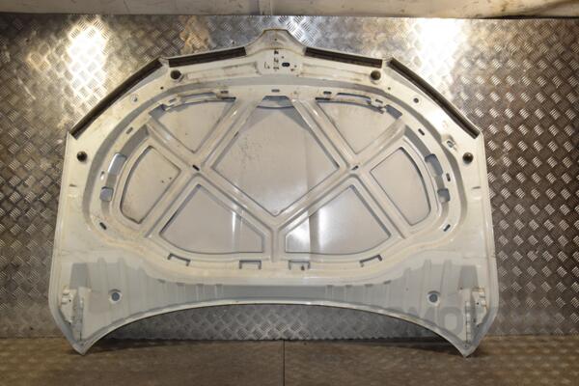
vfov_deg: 40.0
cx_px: 290
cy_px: 193
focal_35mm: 33
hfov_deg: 57.2
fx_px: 531
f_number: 10
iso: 800
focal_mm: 22
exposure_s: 1/200
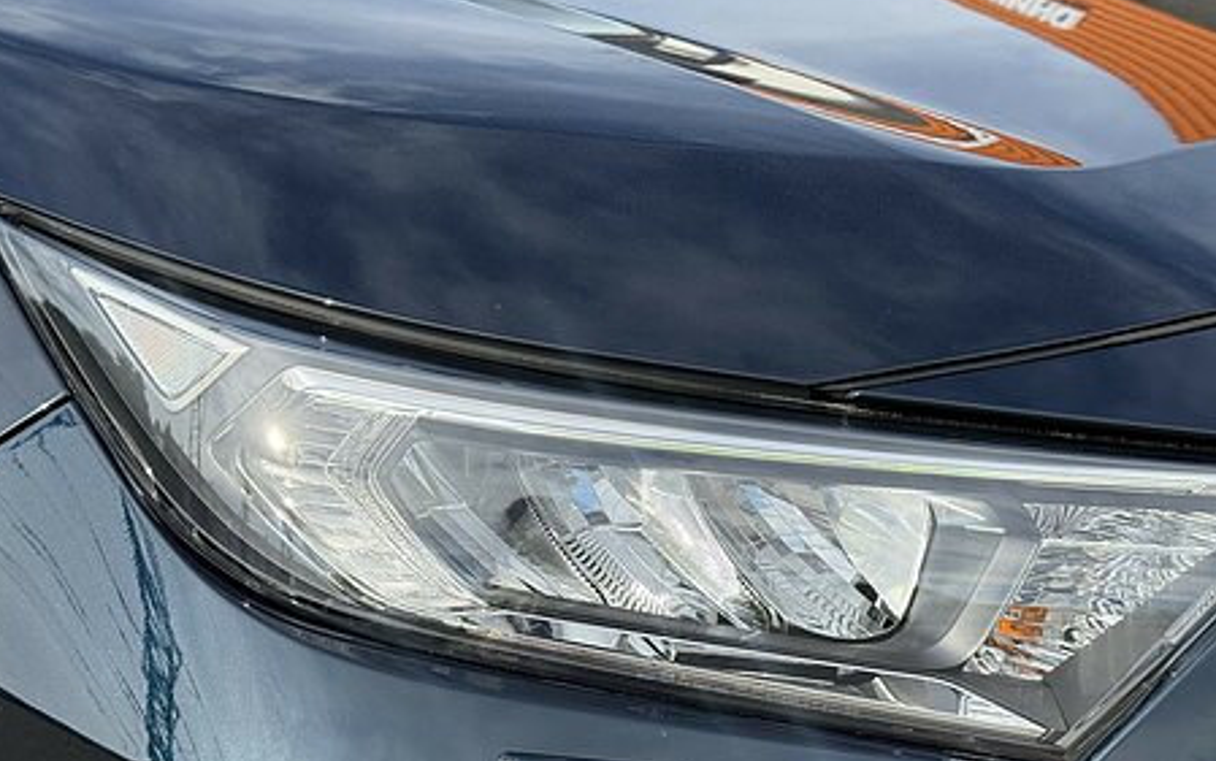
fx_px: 2055
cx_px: 680
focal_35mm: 62
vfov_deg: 20.9
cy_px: 469
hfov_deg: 32.9
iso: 80
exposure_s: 1/2342
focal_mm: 6.76
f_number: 1.78
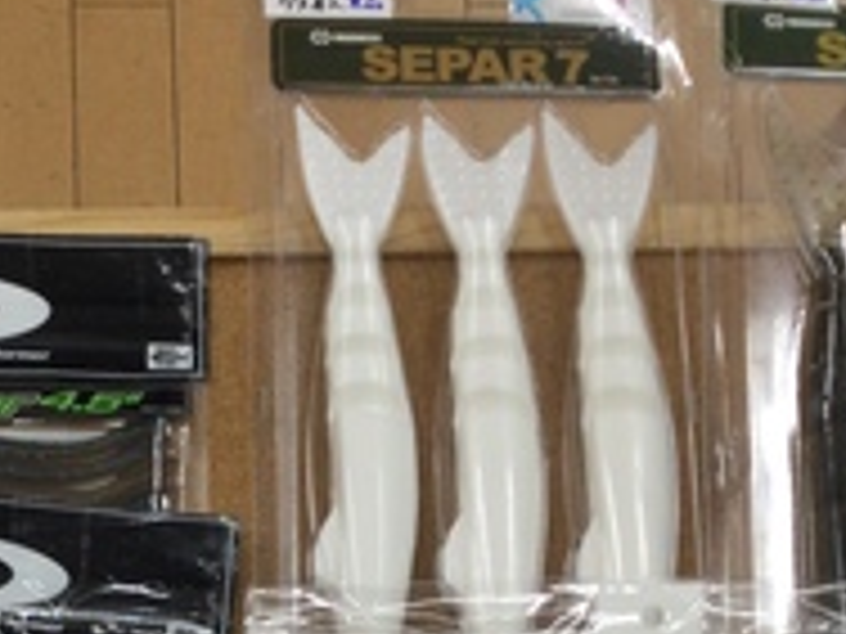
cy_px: 976
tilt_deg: -72.2
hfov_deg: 19.4
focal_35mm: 99
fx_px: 2420
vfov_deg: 13.9
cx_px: 36
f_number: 2.4
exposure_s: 1/60
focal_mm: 3.3
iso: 32
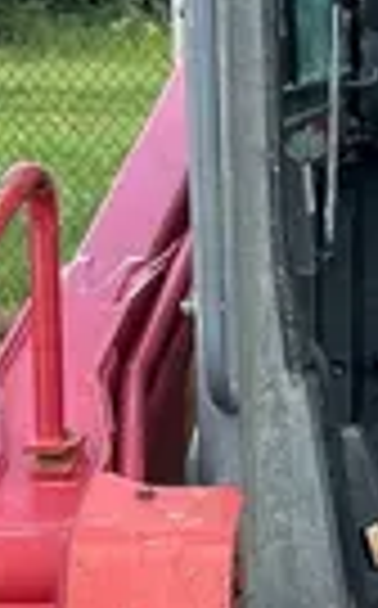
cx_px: 666
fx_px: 2480
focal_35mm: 150
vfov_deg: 13.8
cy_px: 543
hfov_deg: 8.4
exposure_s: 1/1029
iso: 50
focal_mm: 5.7
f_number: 1.5
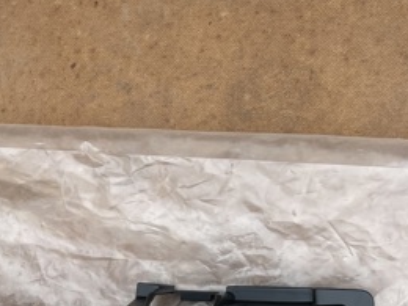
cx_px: -35
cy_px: 374
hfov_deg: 27.8
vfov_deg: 21.2
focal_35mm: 64
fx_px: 754
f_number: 1.6
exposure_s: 1/121
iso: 32
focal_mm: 4.2
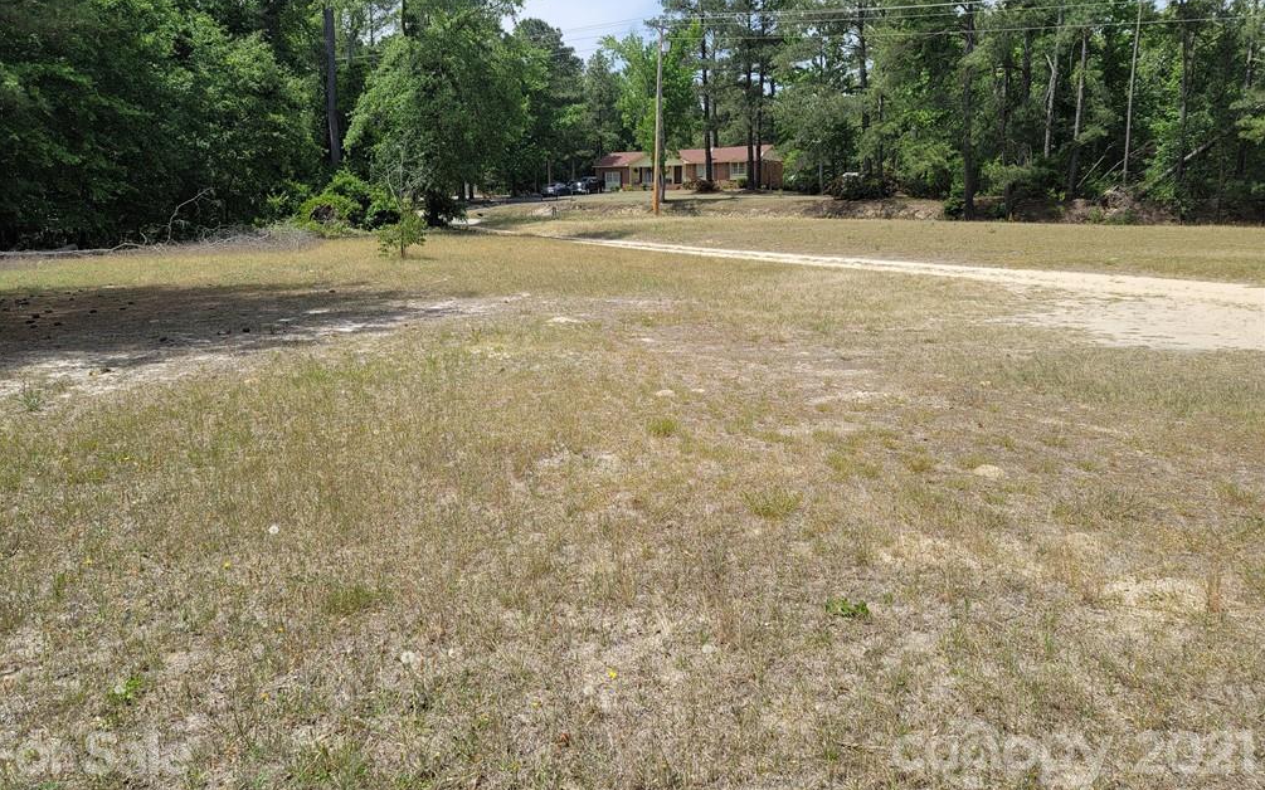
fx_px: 931
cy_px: 331
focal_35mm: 27
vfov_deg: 45.8
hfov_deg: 68.4
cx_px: 622
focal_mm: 7
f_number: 1.8
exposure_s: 1/900
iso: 20
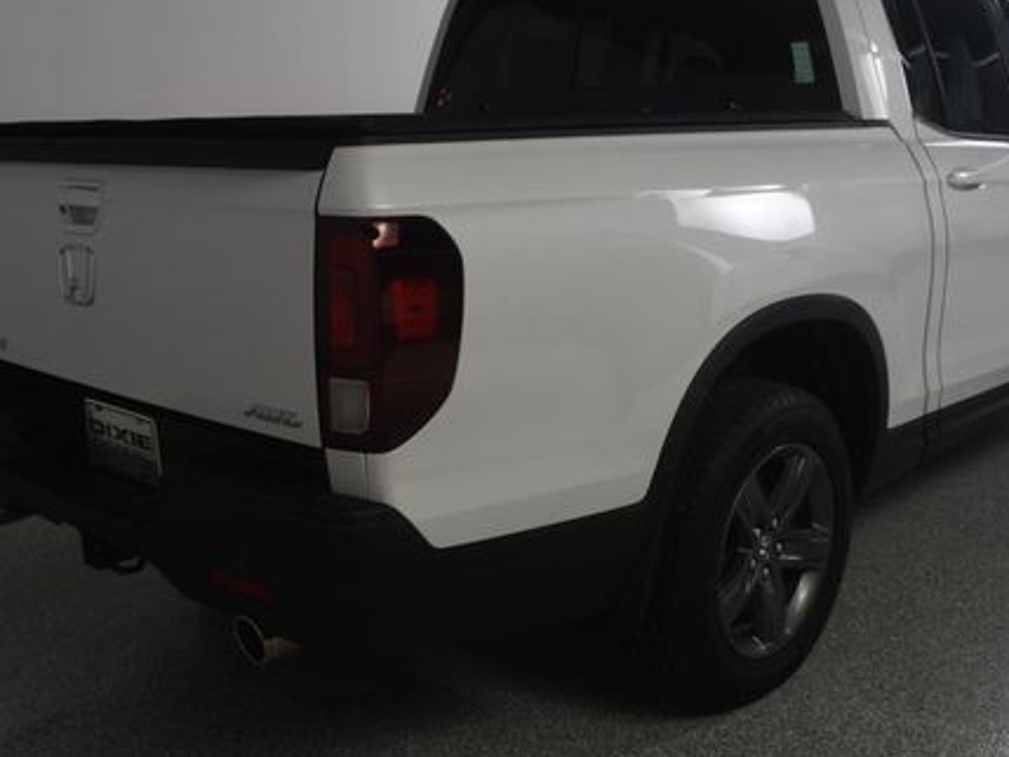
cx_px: 564
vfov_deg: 33.6
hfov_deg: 43.8
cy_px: 364
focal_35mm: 43
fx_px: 1254
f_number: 13
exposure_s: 1/160
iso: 100
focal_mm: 20
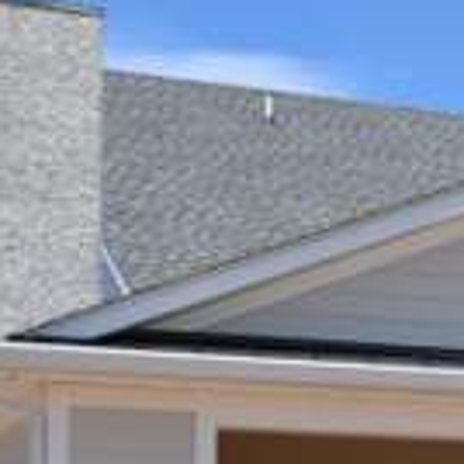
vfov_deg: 13.5
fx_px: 1941
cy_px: 416
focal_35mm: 128
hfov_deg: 13.1
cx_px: 634
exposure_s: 1/320
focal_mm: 21
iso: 125
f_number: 9
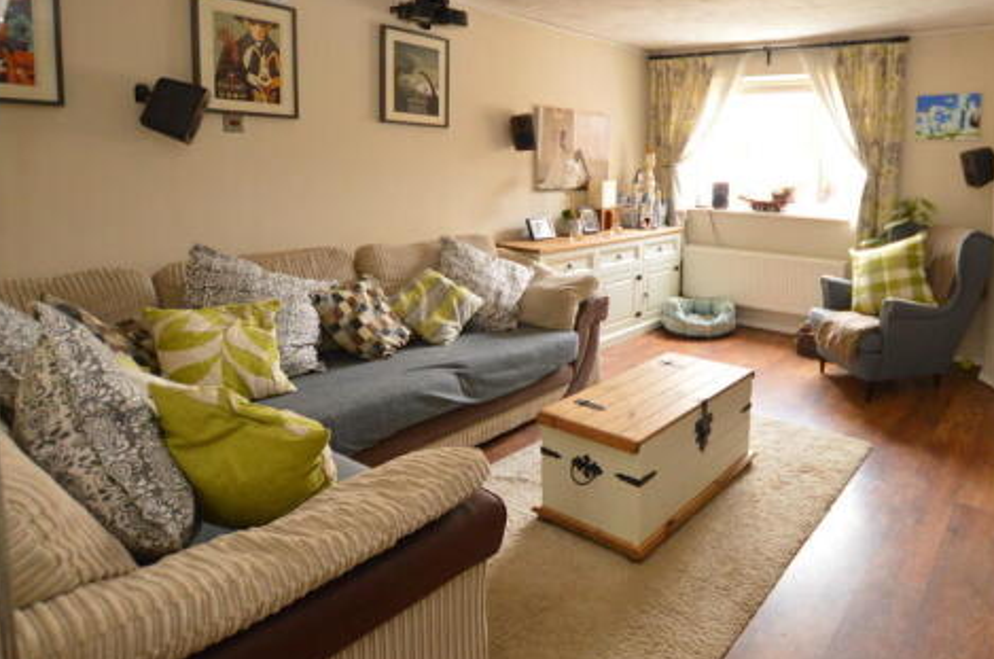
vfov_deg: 58.2
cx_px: 661
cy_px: 231
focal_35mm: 21
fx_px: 579
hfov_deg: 78.7
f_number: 3.5
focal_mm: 10
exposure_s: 1/60
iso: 1400
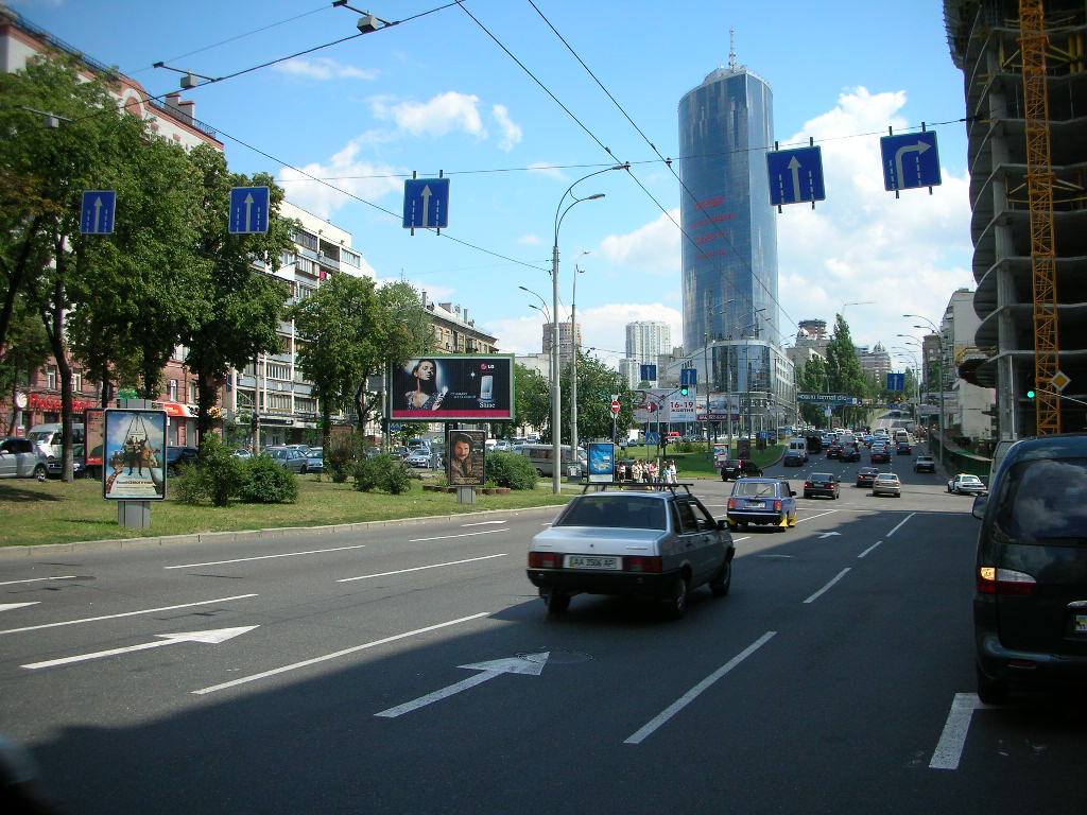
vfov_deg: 40.7
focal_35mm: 35
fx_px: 1099
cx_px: 544
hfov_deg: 52.6
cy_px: 408
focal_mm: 5.8
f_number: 8.5
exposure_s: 1/116
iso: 50
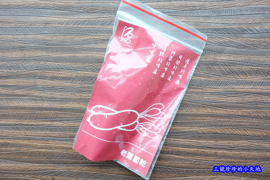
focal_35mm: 28
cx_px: 135
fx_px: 210
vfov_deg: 46.4
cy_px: 90
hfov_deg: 65.5
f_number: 6.3
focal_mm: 10.4
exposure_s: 1/4
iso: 160
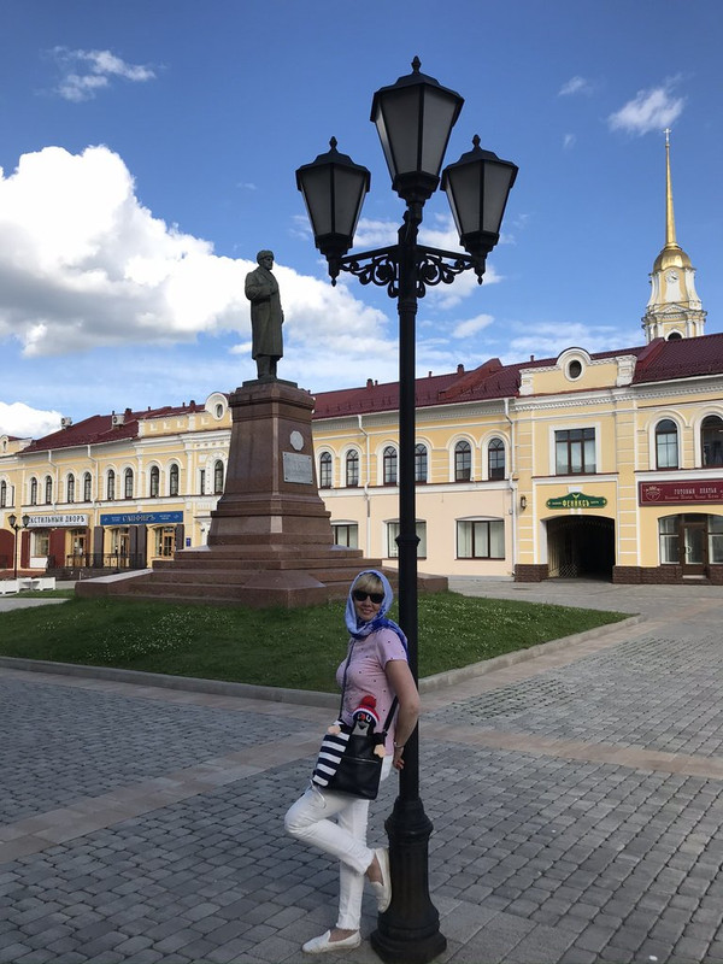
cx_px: 362
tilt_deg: +4.9
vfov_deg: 63.4
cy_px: 482
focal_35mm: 28
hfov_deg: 49.7
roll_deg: -0.1
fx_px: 780
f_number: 1.8
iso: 20
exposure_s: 1/1473
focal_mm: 3.99
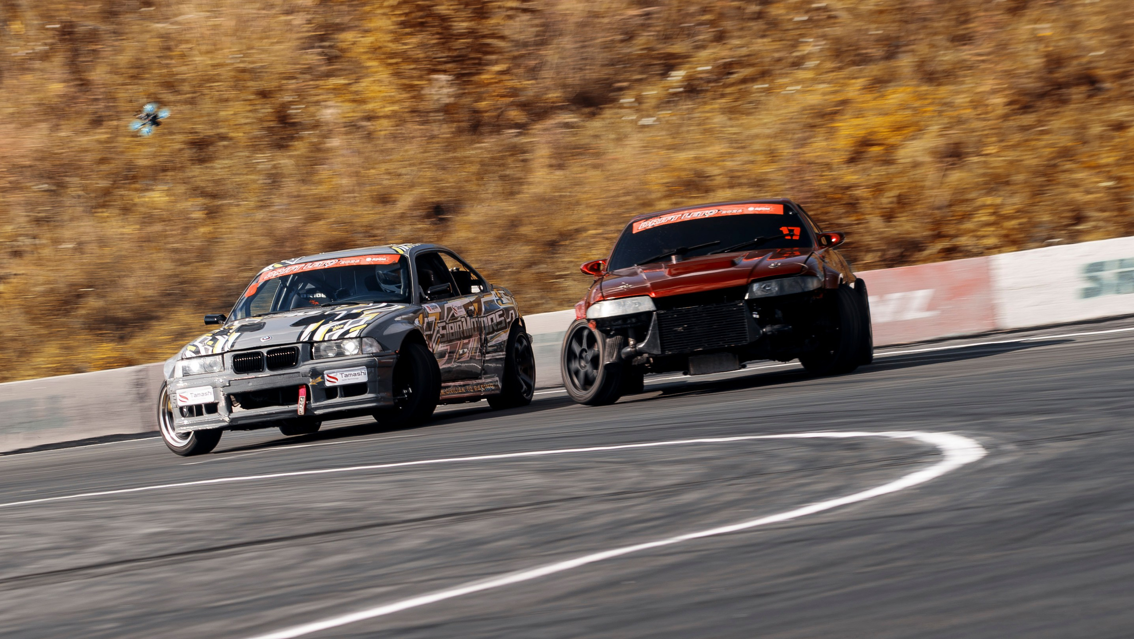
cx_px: 378
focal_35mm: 323
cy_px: 397
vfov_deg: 3.8
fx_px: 9710
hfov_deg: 6.7
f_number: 9
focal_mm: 150
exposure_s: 1/125
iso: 100
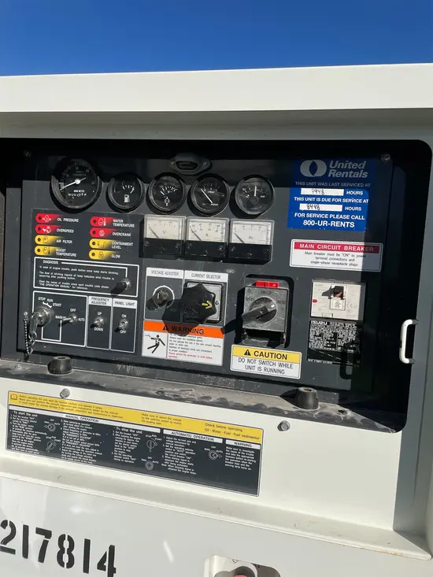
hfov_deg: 53.1
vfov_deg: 67.3
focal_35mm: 26
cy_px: 288
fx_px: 434
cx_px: 216
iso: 50
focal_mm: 4.2
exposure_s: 1/9091
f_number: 1.6
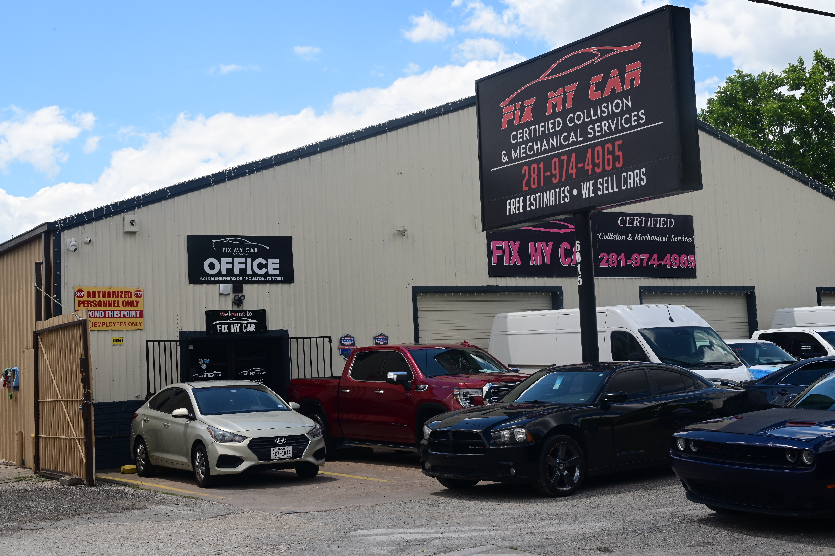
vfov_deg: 27.0
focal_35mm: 50
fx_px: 1160
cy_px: 278
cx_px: 418
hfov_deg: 39.6
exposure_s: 1/100
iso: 180
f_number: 16
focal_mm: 50
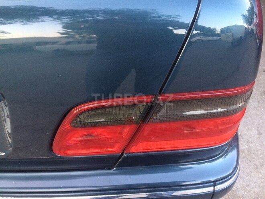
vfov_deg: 48.2
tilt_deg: -47.8
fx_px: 222
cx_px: 132
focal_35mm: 29
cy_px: 100
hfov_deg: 61.7
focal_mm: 4.15
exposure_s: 1/33
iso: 200
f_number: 2.2
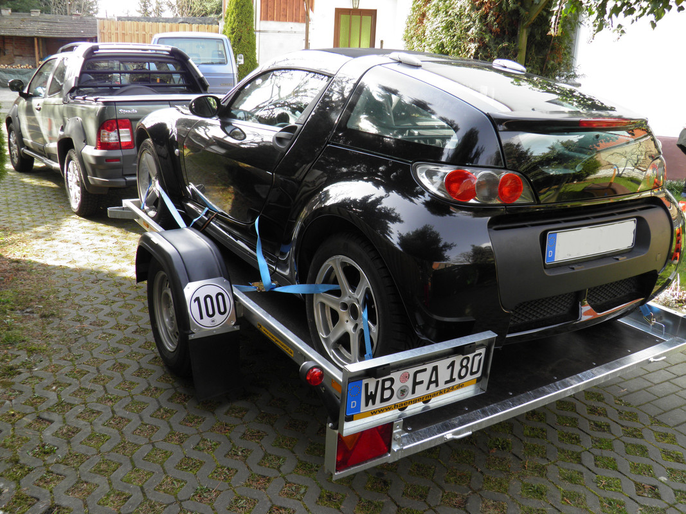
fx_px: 594
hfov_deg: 60.0
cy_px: 257
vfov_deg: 46.8
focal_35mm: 30
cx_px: 343
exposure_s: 1/50
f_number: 3.7
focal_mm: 5.5
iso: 50
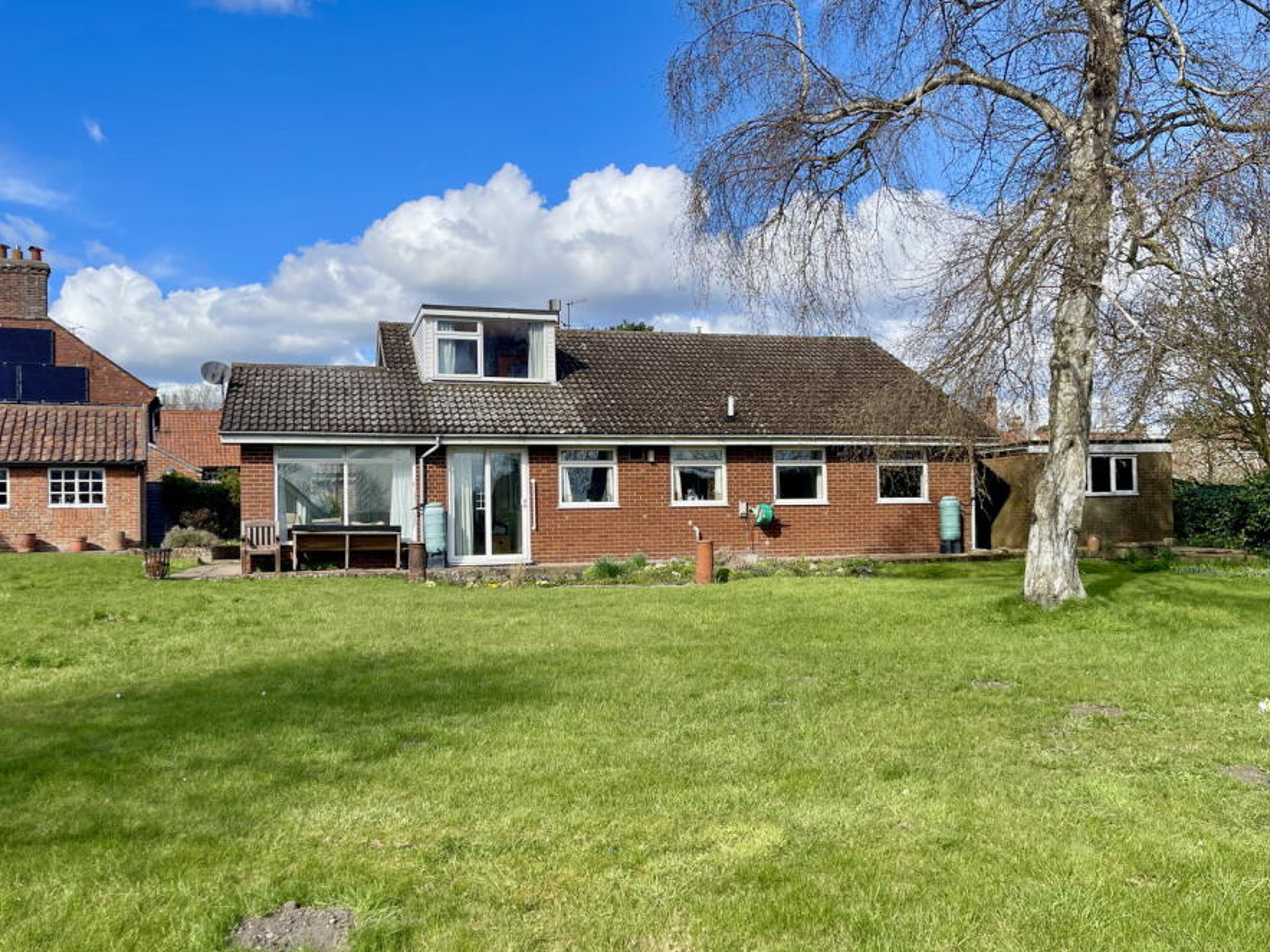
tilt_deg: +1.3
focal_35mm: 29
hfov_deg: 61.7
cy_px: 505
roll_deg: +1.0
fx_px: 1064
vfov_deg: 48.2
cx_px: 646
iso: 32
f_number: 1.6
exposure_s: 1/2660
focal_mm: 5.1
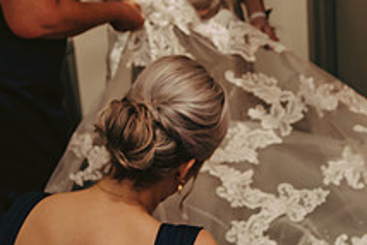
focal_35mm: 76
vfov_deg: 17.9
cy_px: 71
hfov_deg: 25.9
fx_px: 775
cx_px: 324
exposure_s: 1/100
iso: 1250
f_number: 3.2
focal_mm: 28
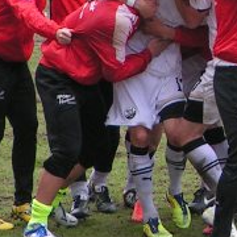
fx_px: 6561
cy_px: -8
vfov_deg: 2.1
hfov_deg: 2.1
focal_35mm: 847
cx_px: 350
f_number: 3.5
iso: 50
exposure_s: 1/250
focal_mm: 33
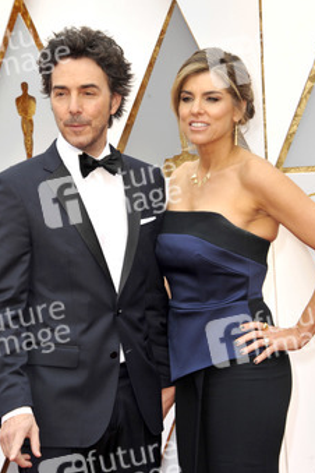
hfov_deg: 10.0
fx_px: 1798
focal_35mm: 137
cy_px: 265
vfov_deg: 15.0
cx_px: 151
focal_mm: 116
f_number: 7.1
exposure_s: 1/250
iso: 1000
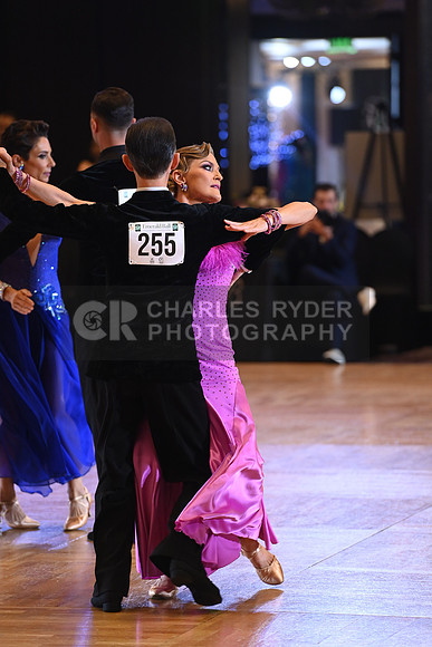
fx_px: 3508
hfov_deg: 7.0
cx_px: 216
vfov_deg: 10.5
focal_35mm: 195
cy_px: 324
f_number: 4
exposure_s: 1/400
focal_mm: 195
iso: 2500
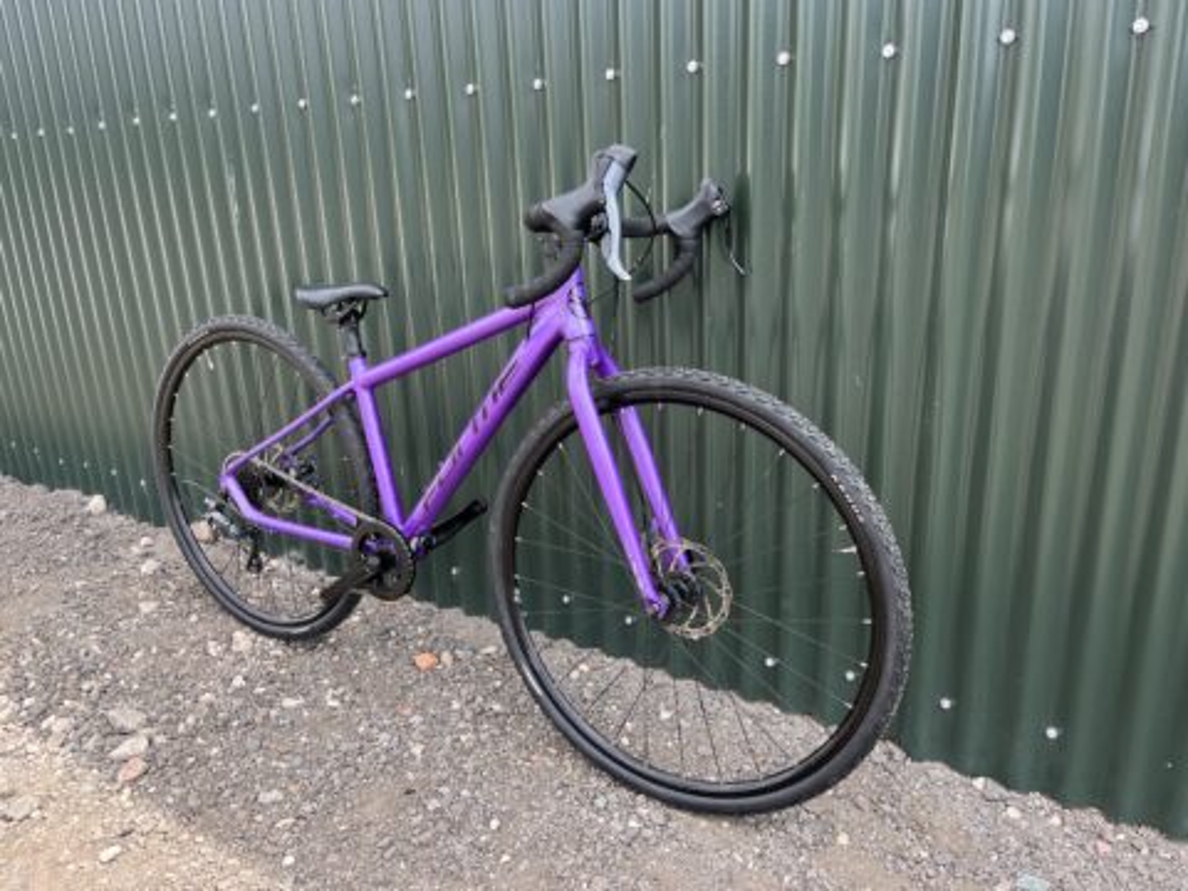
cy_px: 446
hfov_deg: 67.3
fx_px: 892
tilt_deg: -18.8
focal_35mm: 26
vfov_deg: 53.1
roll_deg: +1.6
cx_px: 594
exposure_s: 1/428
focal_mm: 5.1
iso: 50
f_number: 1.6
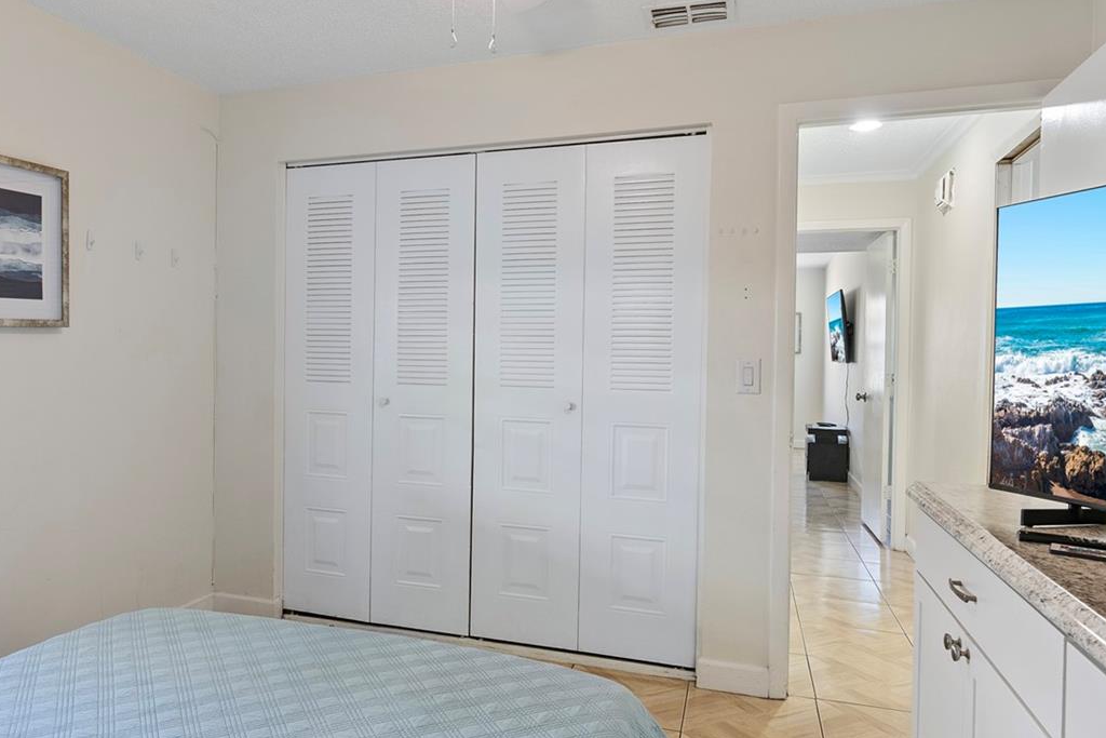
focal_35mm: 25
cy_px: 367
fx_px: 768
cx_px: 459
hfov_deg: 71.0
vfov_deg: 51.3
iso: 250
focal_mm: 16
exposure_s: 1/2
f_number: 8
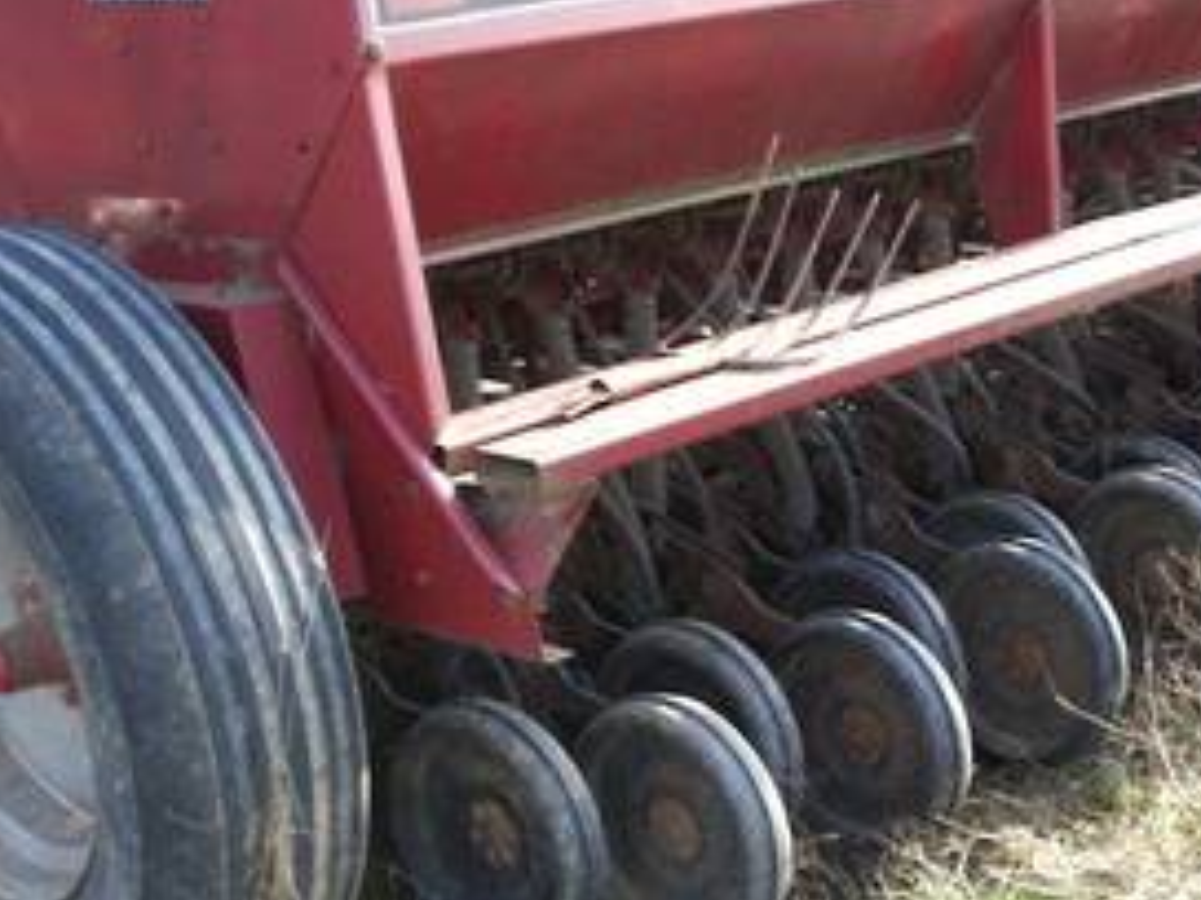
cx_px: 773
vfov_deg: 20.4
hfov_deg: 26.9
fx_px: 2498
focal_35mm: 72
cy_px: 463
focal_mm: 5.9
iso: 100
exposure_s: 1/82.3
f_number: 4.5
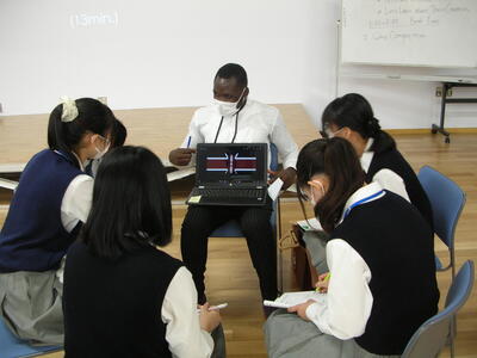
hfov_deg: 52.6
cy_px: 179
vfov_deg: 40.7
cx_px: 238
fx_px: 482
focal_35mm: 35
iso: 67
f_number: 2.8
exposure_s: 1/8
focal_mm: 5.8
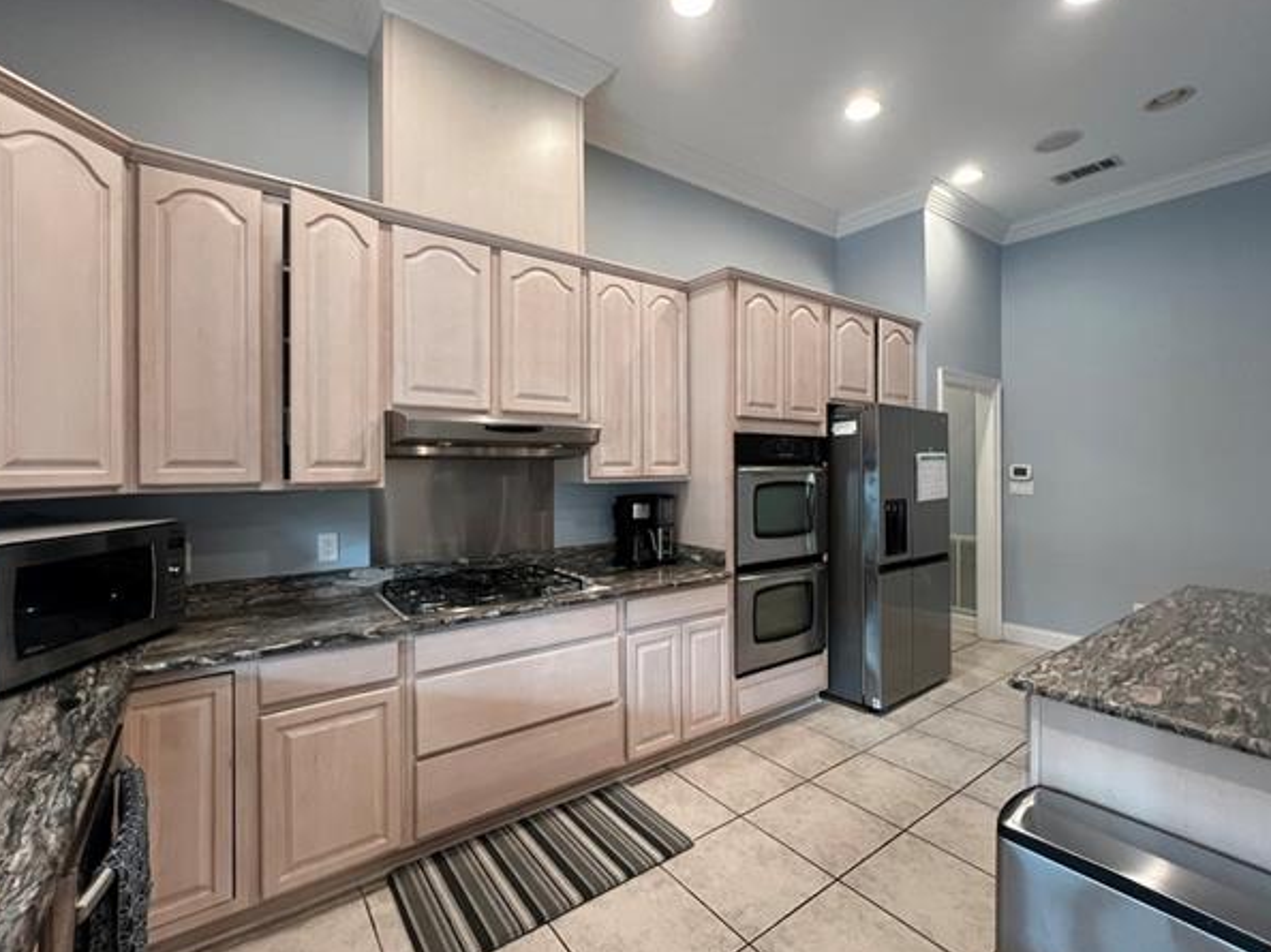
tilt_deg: -0.1
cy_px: 463
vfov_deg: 85.6
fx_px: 514
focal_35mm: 14
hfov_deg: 102.1
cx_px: 623
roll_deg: -1.7
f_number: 1.8
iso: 200
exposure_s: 1/60.2
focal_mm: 1.57
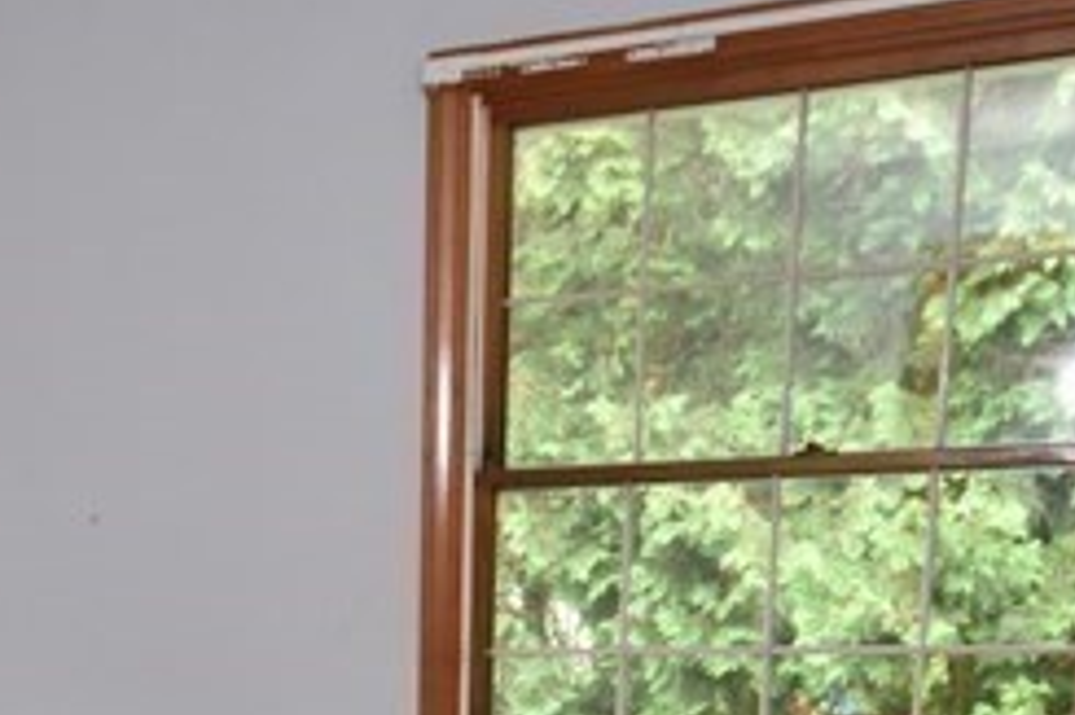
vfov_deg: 18.1
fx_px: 2062
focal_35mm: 69
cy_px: 972
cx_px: -70
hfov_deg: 27.1
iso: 800
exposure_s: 1/80
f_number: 4.2
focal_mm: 11
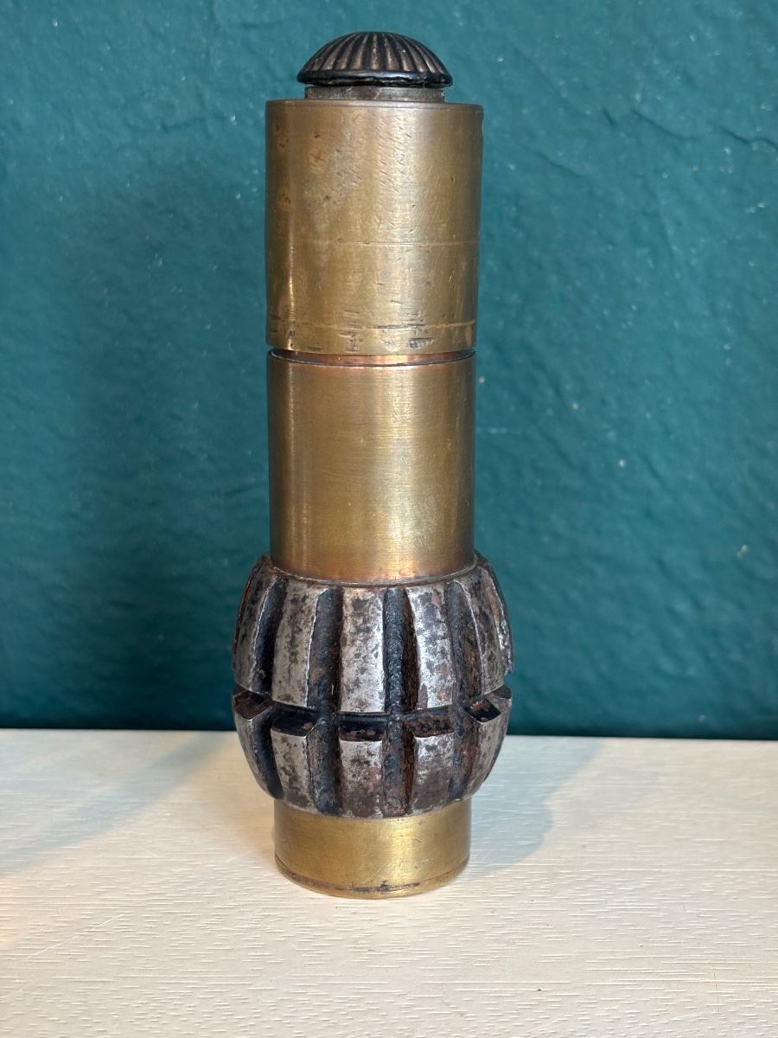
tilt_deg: -12.7
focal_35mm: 52
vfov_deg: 36.8
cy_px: 519
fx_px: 1558
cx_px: 389
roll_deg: -0.6
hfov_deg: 28.0
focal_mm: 5.96
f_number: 1.6
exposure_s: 1/33
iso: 160
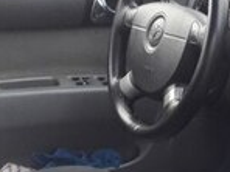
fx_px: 831
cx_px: 359
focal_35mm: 125
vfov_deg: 11.6
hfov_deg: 14.5
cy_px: 218
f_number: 1.9
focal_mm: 3.7
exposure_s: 1/33
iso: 80
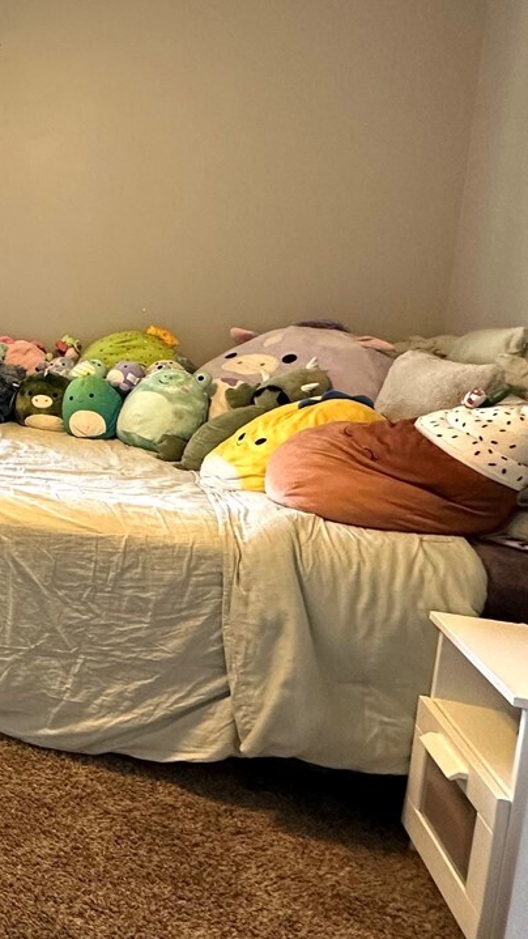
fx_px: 846
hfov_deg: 23.0
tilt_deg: -8.0
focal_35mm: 34
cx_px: -372
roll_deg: -0.3
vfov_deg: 57.6
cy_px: 383
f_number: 2.2
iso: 250
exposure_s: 1/120
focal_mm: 2.22
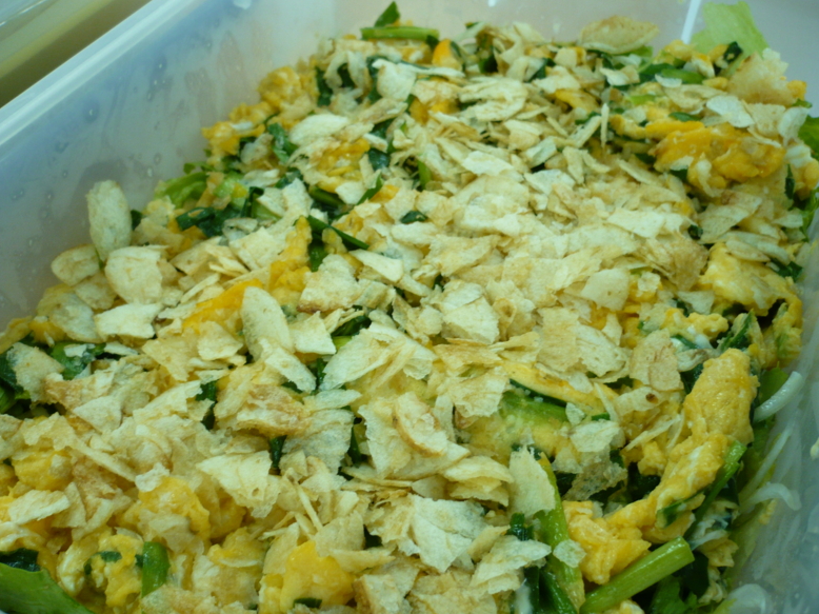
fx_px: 851
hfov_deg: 51.4
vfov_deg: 39.6
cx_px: 411
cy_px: 302
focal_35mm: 36
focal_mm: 5.8
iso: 125
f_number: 2.8
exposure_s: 1/30
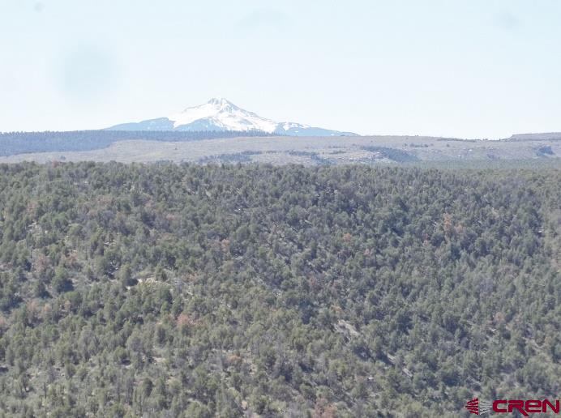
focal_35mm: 135
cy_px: 209
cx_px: 280
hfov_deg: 14.6
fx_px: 2183
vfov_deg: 10.9
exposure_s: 1/250
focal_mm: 24.5
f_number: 5.9
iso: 80
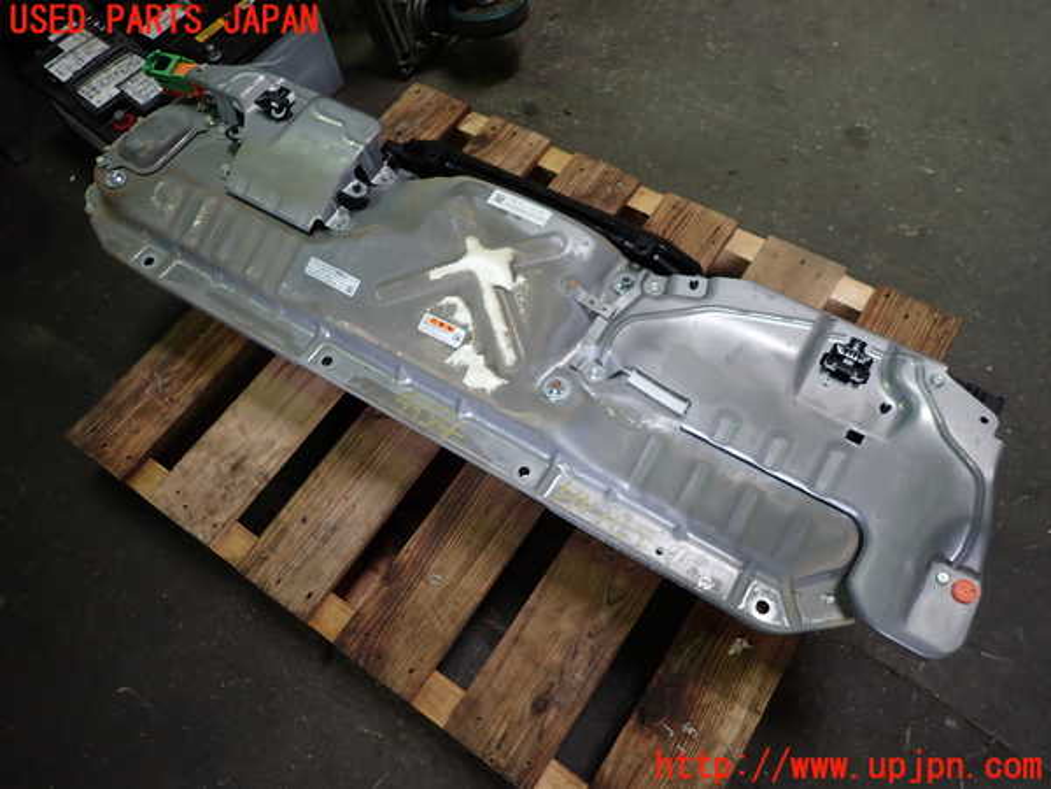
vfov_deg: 54.9
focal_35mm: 25
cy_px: 394
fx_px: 759
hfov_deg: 69.4
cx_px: 526
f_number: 2
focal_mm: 4.5
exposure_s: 1/60
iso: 200
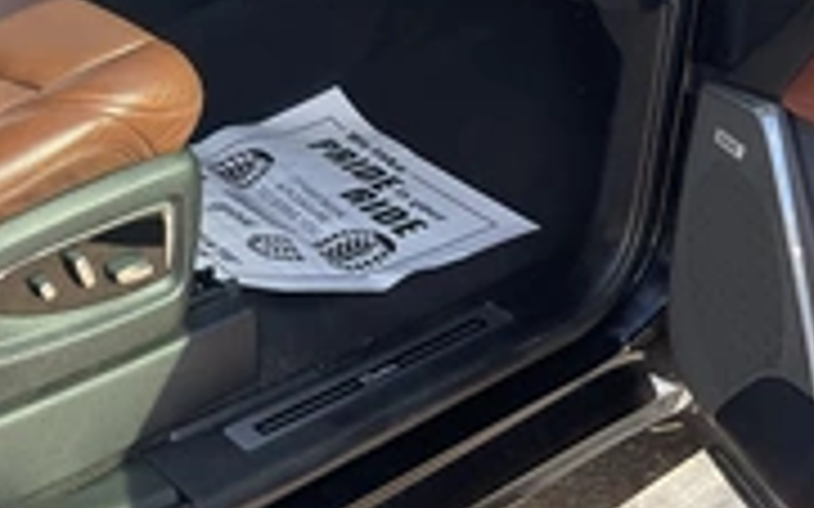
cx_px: 207
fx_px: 1508
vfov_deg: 17.9
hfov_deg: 29.7
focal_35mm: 68
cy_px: -144
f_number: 1.8
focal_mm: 3
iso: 20
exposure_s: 1/201
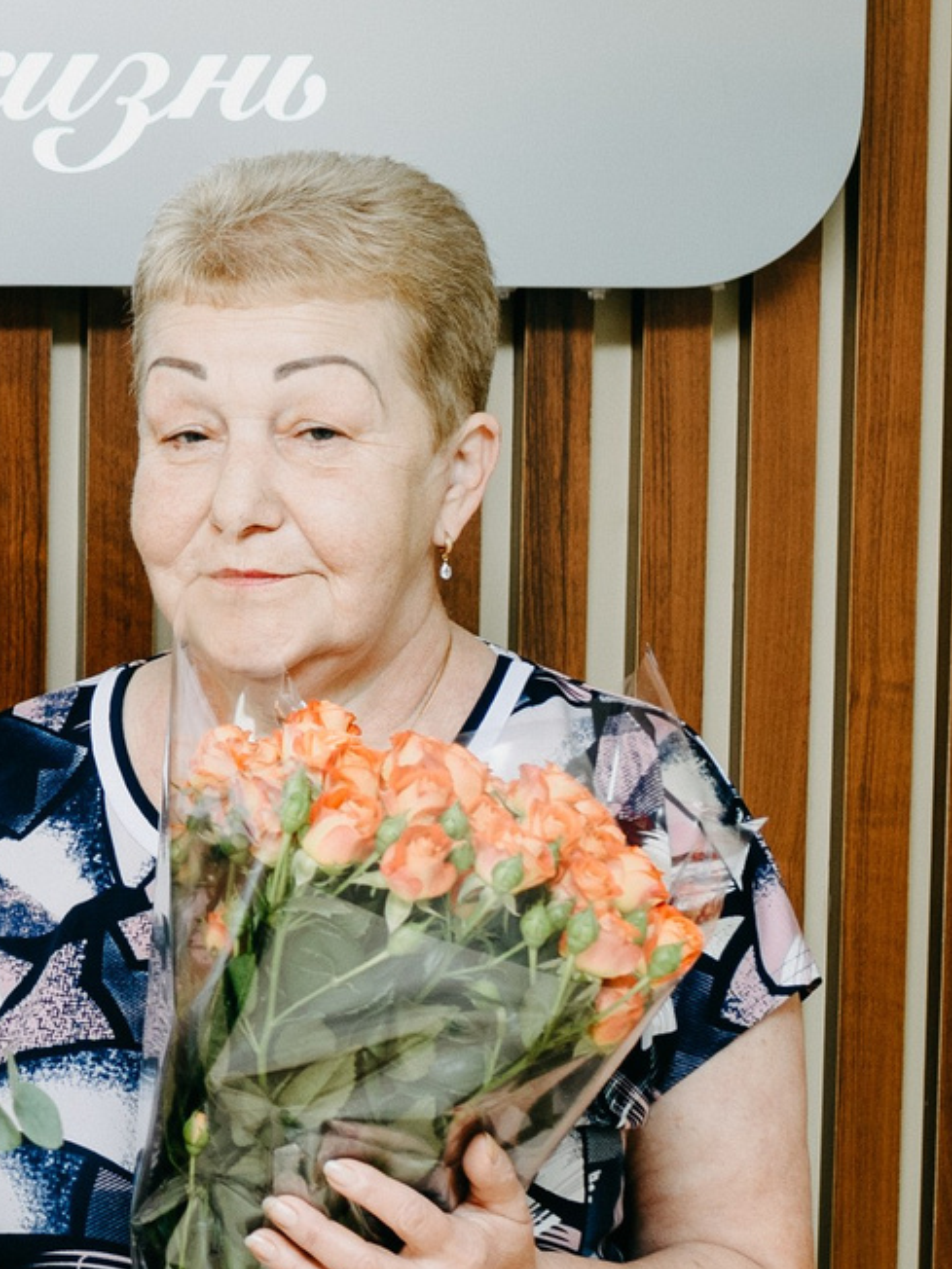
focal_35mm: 147
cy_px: 636
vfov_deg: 13.4
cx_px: -802
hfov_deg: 9.6
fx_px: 5390
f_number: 3.2
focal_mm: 35
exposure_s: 1/160
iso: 125
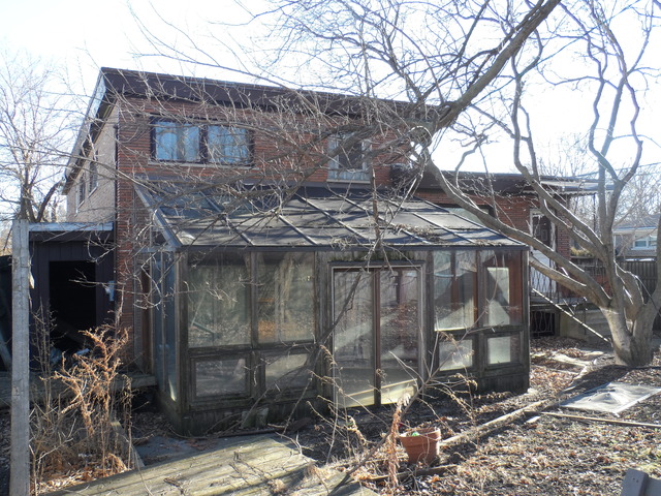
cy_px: 248
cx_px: 330
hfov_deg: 56.8
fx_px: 611
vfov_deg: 44.2
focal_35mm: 32
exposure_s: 1/125
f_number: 3.4
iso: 80
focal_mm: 5.3
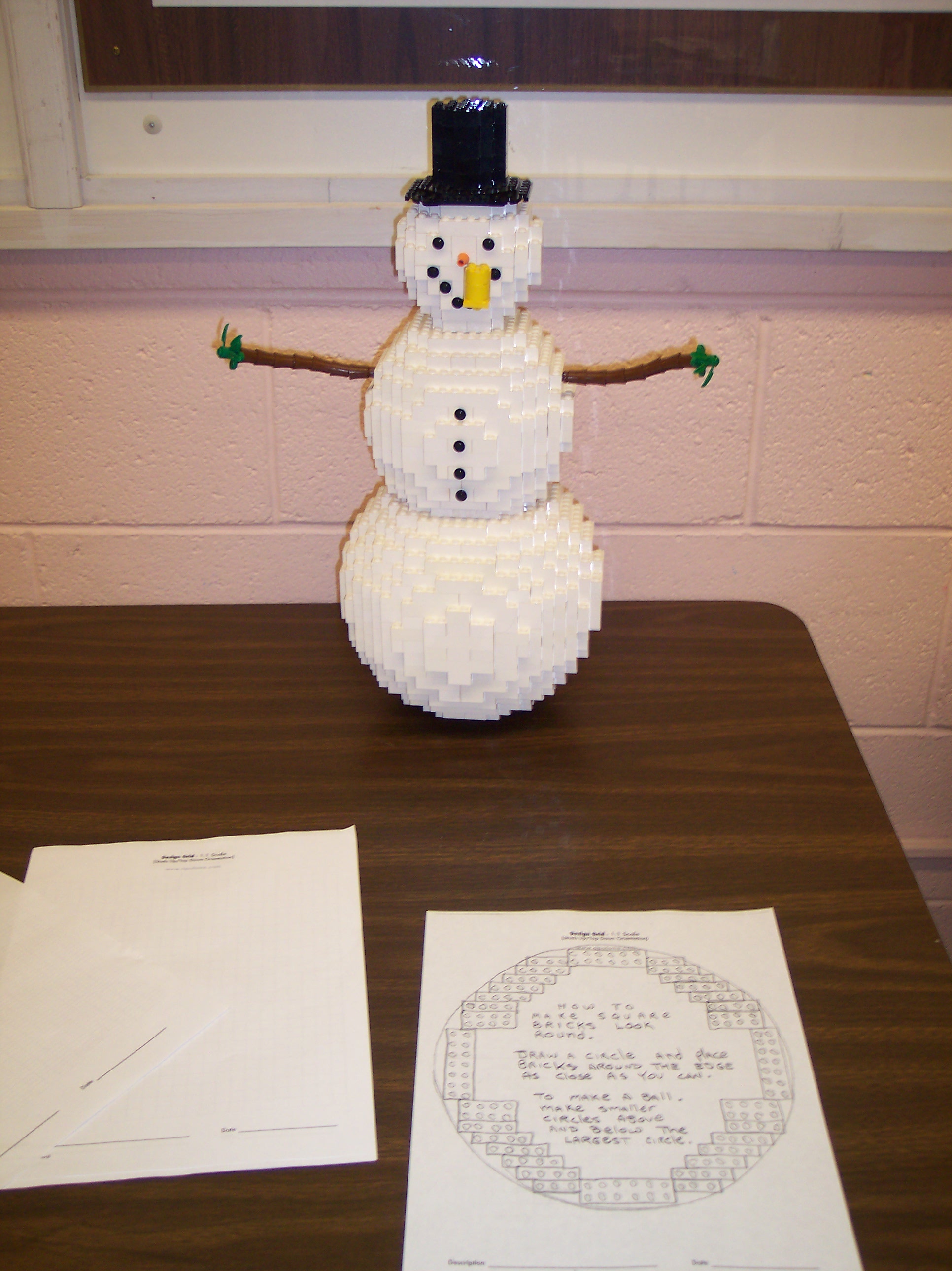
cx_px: 476
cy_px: 636
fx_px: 1395
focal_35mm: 38
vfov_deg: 49.0
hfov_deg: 37.7
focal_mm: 8
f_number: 2.8
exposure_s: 1/30
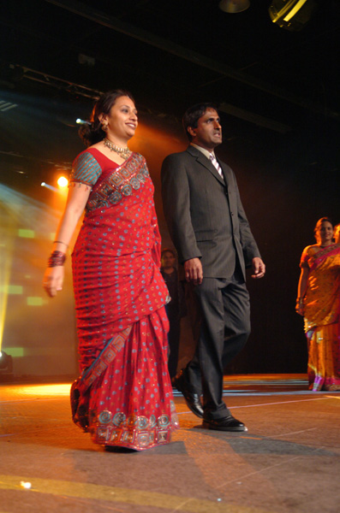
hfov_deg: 28.8
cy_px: 256
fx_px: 662
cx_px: 170
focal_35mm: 46
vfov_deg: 42.4
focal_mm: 31
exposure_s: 1/100
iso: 800
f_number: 2.8
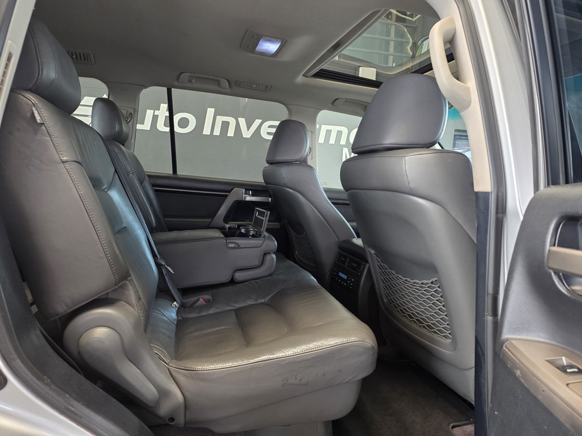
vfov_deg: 58.9
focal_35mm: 23
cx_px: 291
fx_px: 387
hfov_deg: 73.9
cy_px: 218
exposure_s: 1/100
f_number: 1.7
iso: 250
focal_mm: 6.25
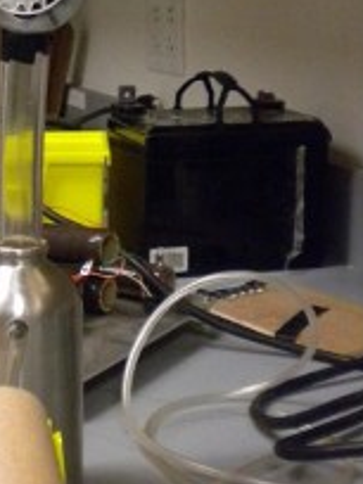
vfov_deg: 25.1
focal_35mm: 77
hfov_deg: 18.5
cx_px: -26
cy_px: 123
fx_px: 1077
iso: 436
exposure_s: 1/66.1
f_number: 3.1
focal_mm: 6.3
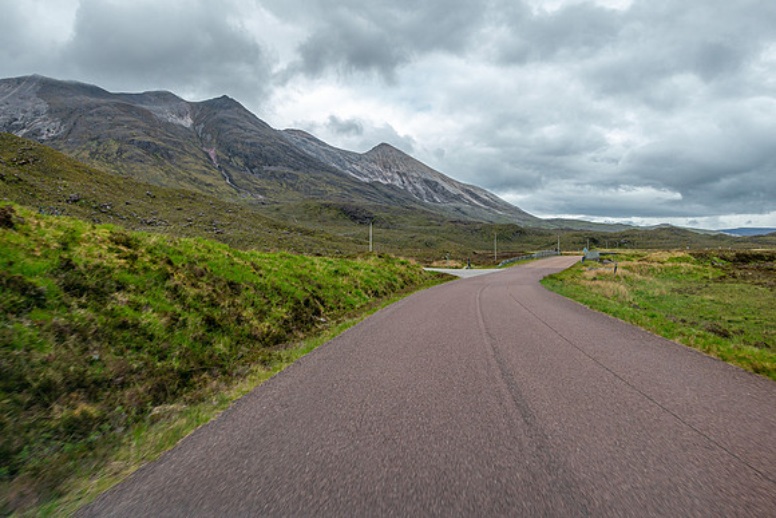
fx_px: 517
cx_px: 388
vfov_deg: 53.2
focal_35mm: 24
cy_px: 259
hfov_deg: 73.7
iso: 125
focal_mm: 8.8
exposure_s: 1/200
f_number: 5.6
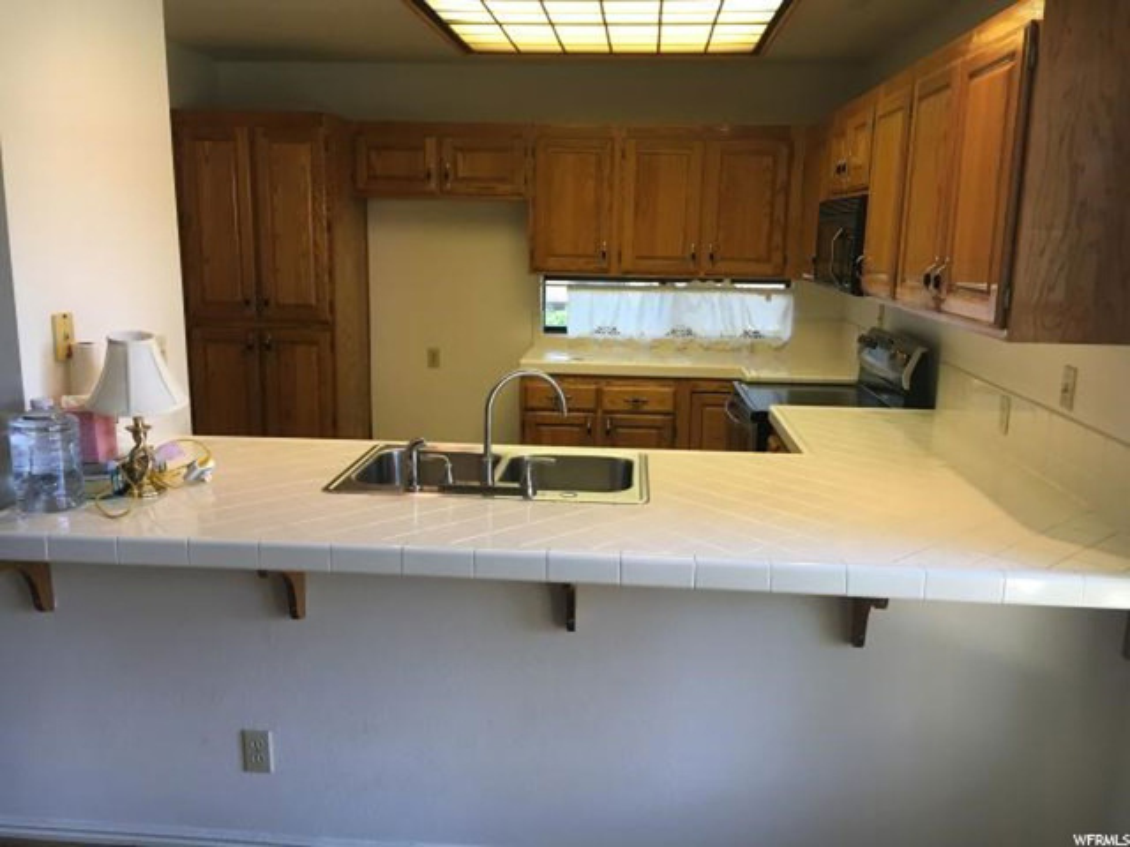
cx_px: 565
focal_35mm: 29
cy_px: 424
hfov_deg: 61.7
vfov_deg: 48.2
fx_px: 947
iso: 25
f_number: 2.2
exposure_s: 1/30
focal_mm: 4.15
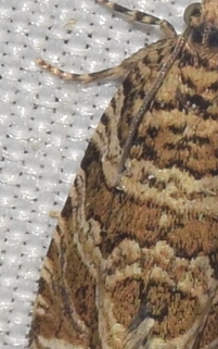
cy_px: 155
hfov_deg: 2.1
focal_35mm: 639
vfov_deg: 3.3
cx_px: 203
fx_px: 6066
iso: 100
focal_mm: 140
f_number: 16
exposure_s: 1/160
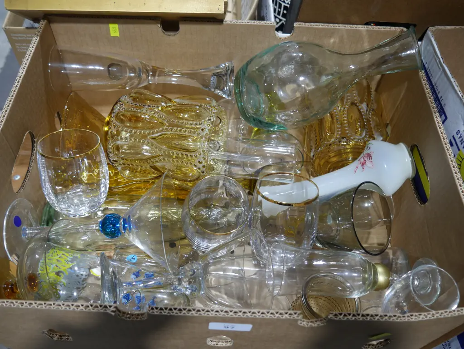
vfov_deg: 44.2
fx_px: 429
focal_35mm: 32
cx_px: 232
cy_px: 174
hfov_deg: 56.8
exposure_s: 1/60
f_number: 3.6
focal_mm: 16
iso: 250
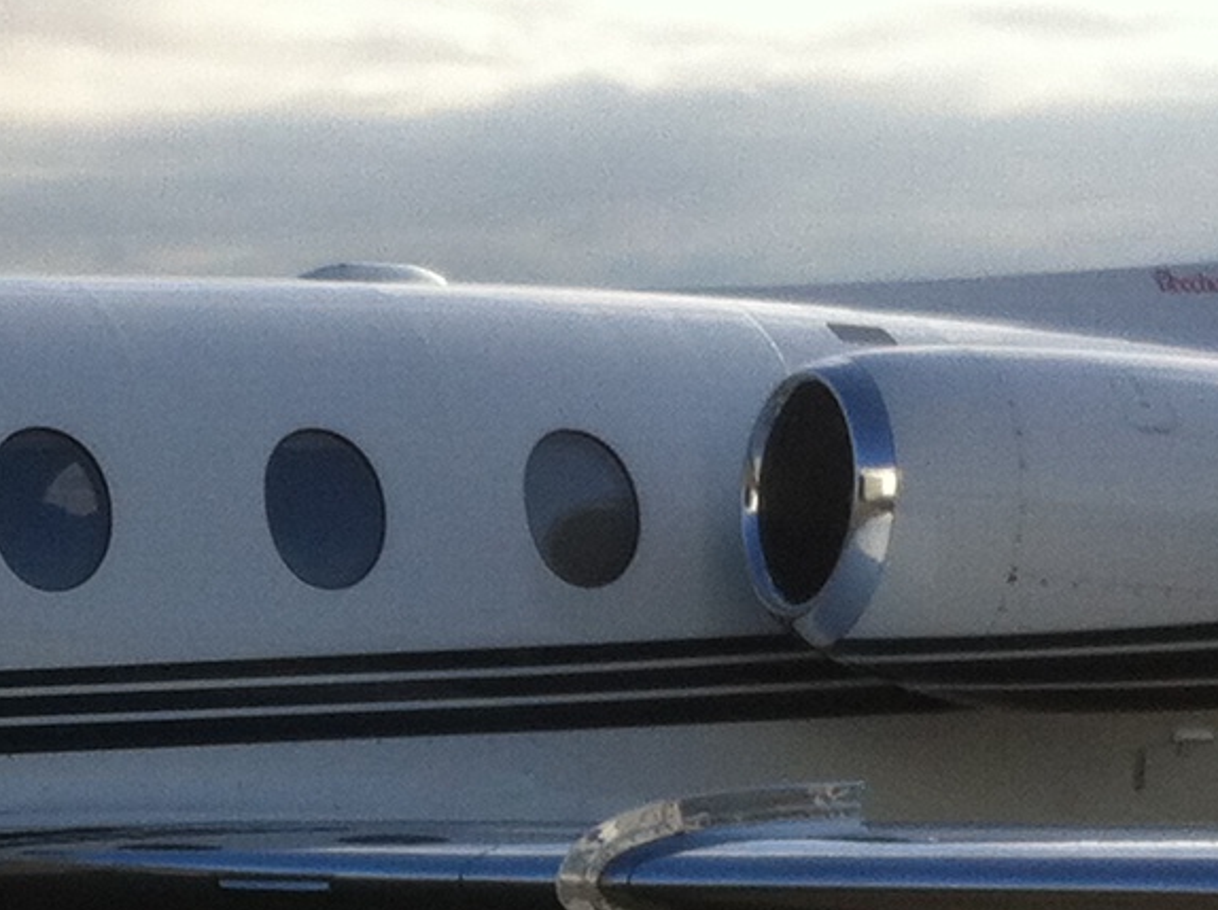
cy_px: 702
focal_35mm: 158
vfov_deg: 9.4
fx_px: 5552
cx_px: -144
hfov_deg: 12.3
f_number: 2.8
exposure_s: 1/1207
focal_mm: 3.85
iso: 80
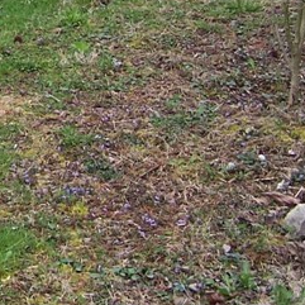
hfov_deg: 11.6
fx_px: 1425
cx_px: -175
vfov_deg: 11.9
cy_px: -68
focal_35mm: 143
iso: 80
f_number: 2.8
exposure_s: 1/180
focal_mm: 6.3
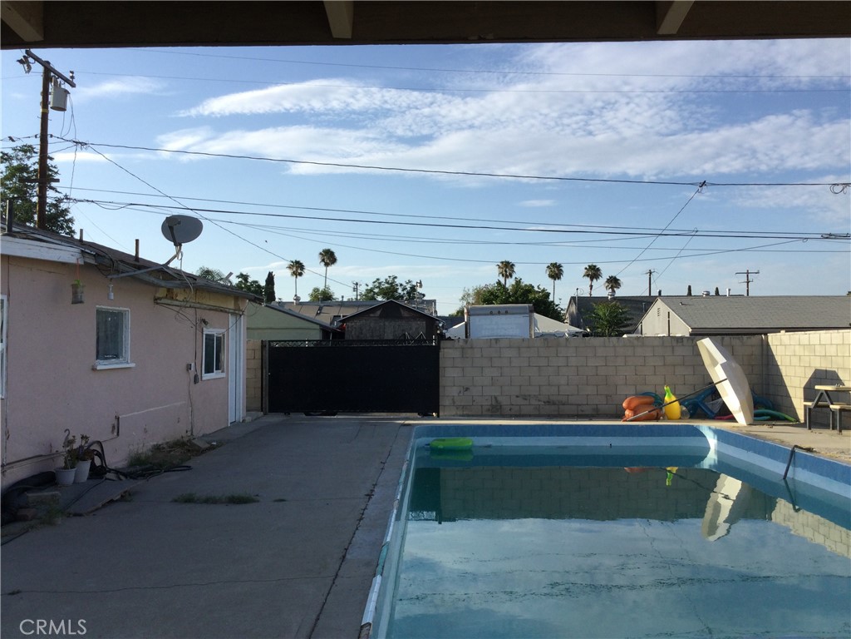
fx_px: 762
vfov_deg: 45.4
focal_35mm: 31
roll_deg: -0.5
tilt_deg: -2.1
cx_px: 426
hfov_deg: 58.4
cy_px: 320
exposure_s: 1/679
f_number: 2.4
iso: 25
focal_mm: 3.3
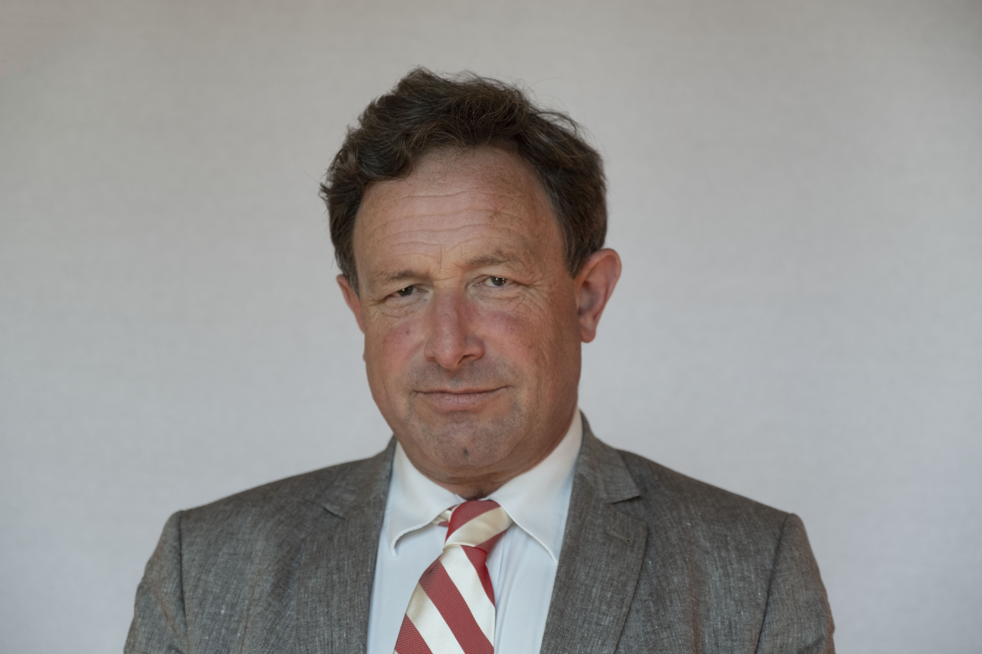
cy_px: 327
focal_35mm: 83
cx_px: 491
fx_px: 2264
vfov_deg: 16.5
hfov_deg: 24.5
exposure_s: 1/125
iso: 320
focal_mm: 55
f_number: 2.8
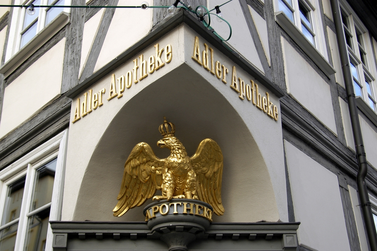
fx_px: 471
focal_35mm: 45
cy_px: 126
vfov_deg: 29.8
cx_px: 188
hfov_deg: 43.6
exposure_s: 1/160
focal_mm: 30
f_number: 4.5
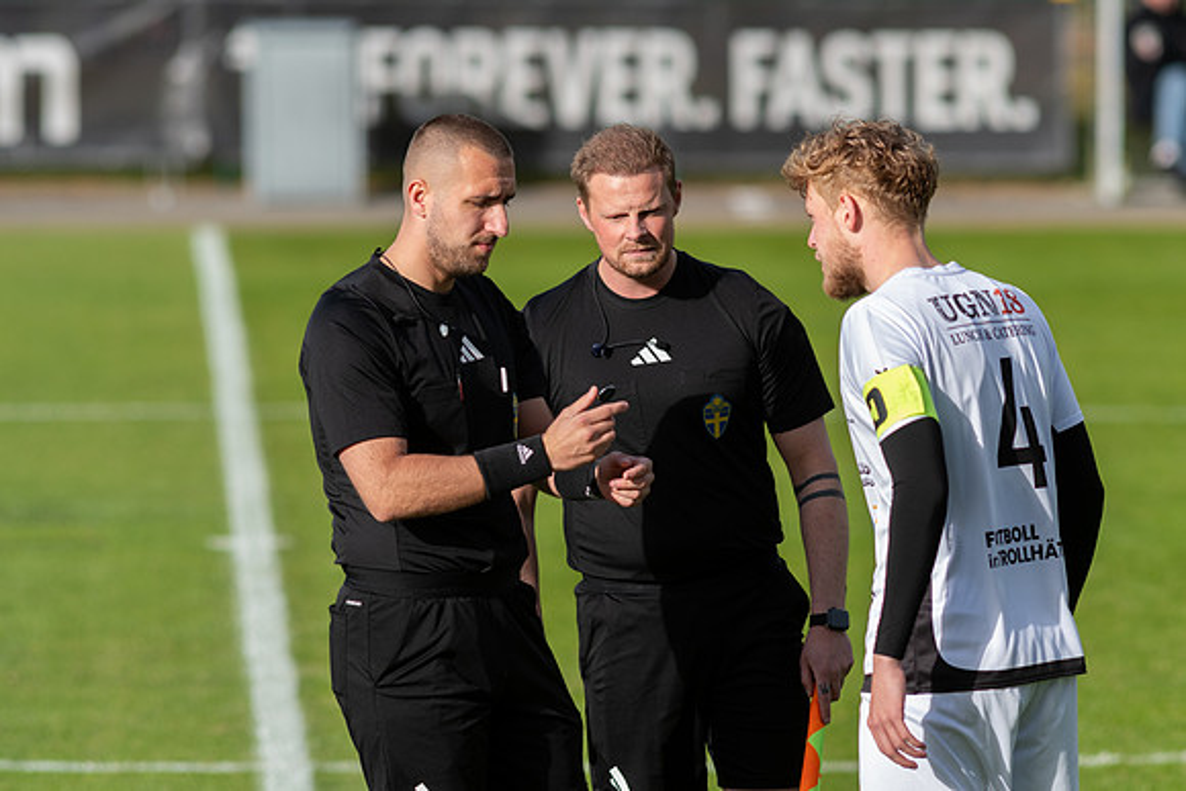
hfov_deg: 4.5
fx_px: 15064
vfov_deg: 3.0
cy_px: 396
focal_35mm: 457
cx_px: 593
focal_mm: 300
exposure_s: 1/1250
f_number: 4
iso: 280
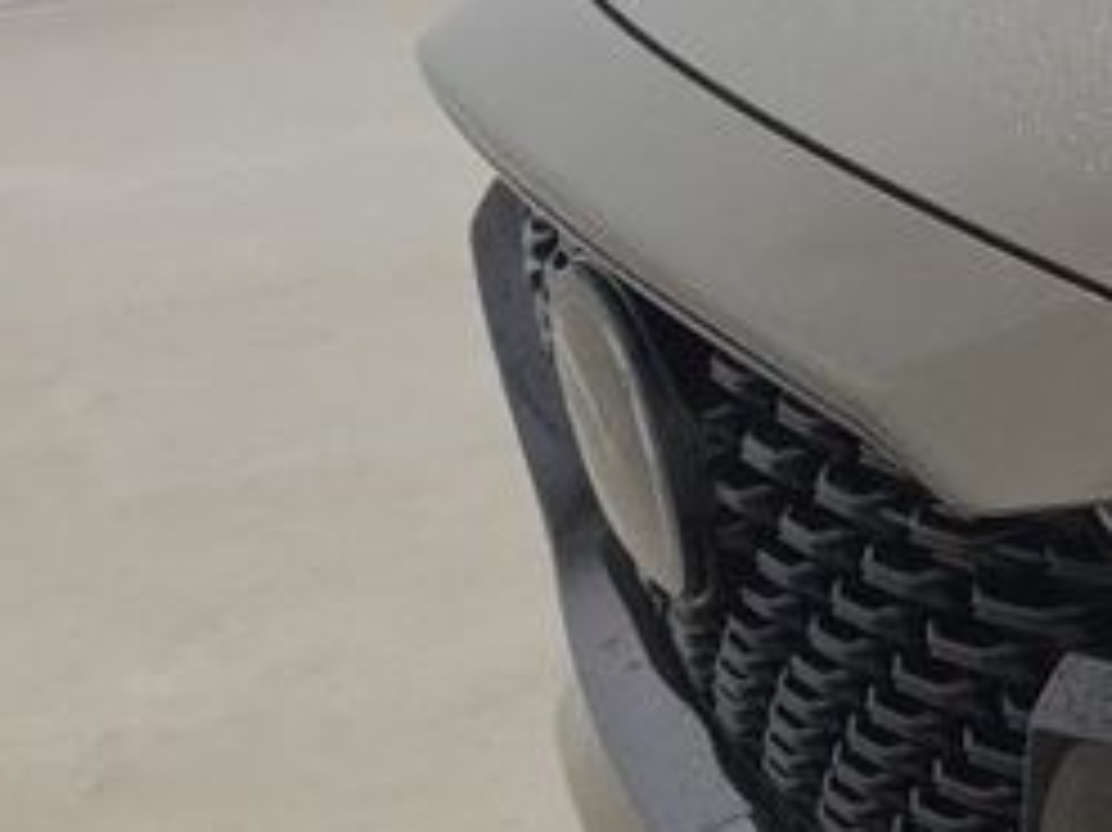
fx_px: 4784
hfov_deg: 9.7
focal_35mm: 149
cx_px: 3489
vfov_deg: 9.9
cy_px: 243
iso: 172
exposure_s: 1/50
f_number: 1.4
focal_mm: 6.5
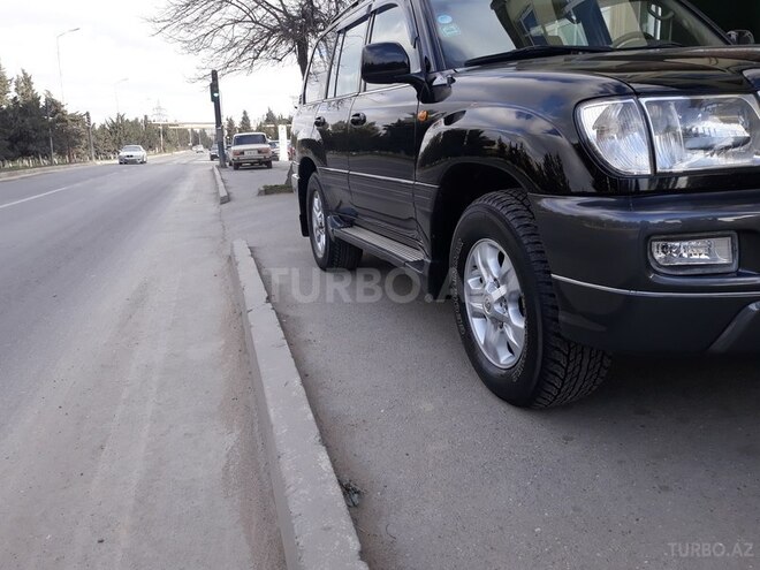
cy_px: 285
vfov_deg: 51.4
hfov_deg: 65.3
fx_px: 593
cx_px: 380
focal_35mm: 27
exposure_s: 1/336
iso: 40
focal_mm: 3.71
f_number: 1.7
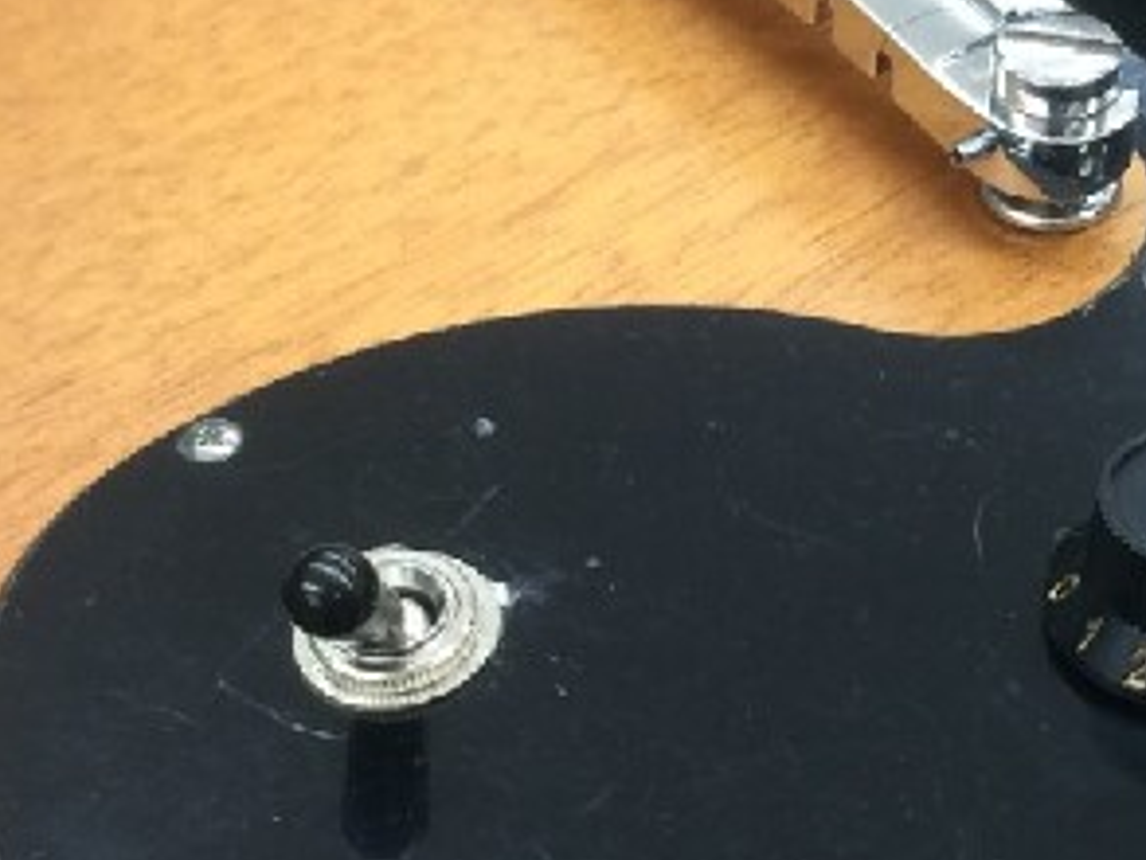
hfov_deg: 21.4
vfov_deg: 16.6
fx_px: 2948
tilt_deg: -48.3
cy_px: 397
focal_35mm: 89
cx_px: 1064
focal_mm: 4.15
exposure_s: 1/30
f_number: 2.2
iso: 64
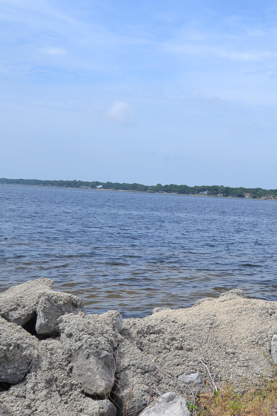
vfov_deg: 36.2
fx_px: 635
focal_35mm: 55
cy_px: 206
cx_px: 270
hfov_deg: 23.7
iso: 100
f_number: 9
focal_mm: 24
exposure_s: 1/320
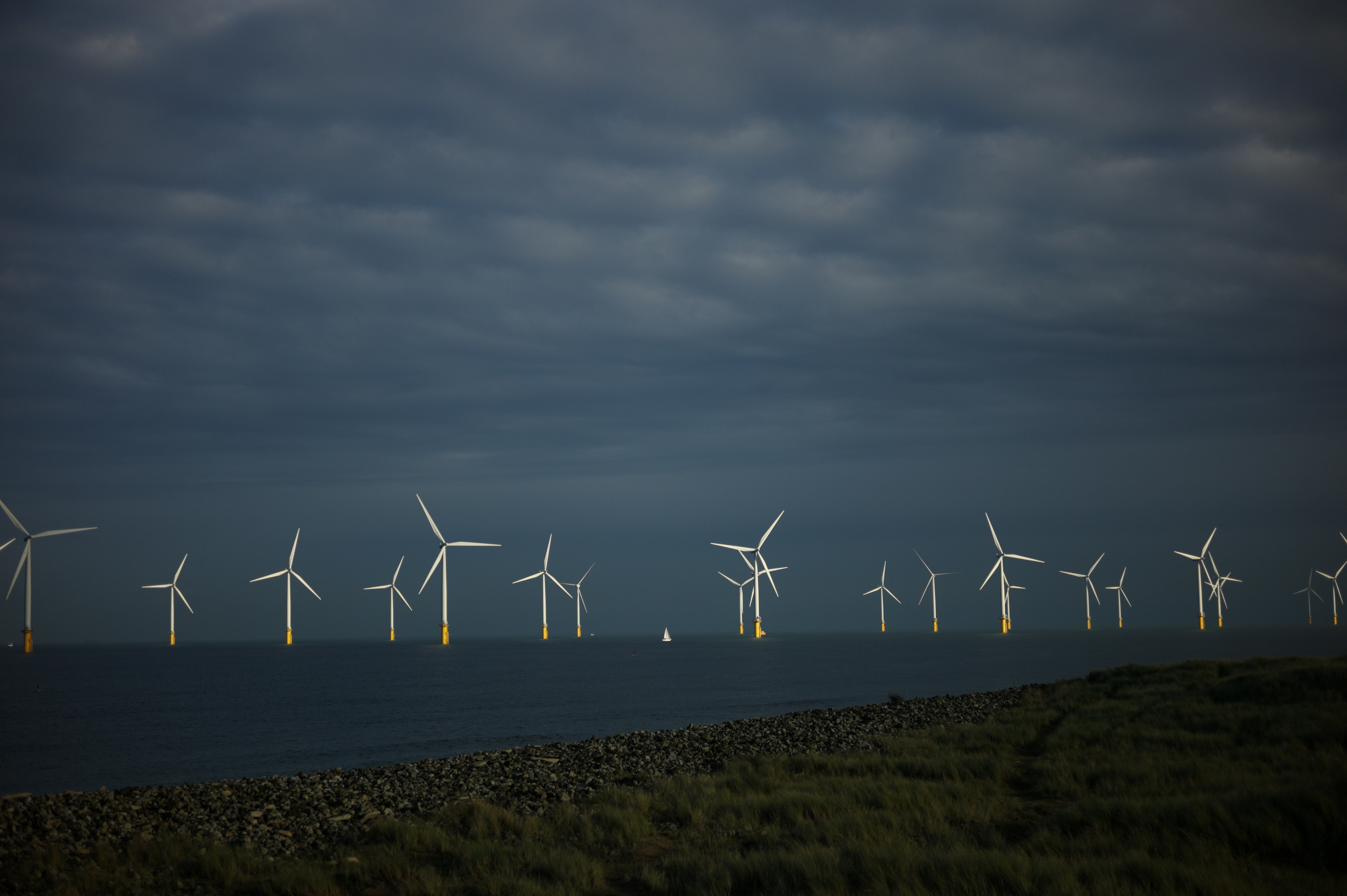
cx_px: 674
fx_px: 1870
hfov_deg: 39.6
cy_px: 448
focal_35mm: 50
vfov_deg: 27.0
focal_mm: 50
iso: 160
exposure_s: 1/1000
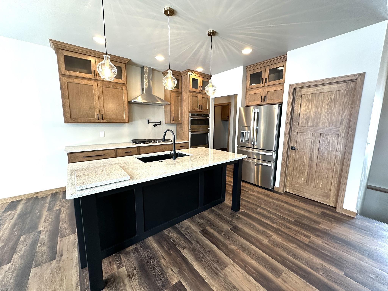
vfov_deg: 85.7
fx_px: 157
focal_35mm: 14
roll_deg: -0.5
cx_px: 194
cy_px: 146
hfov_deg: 102.1
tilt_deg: -8.3
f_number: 2.2
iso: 160
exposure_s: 1/60
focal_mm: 2.22
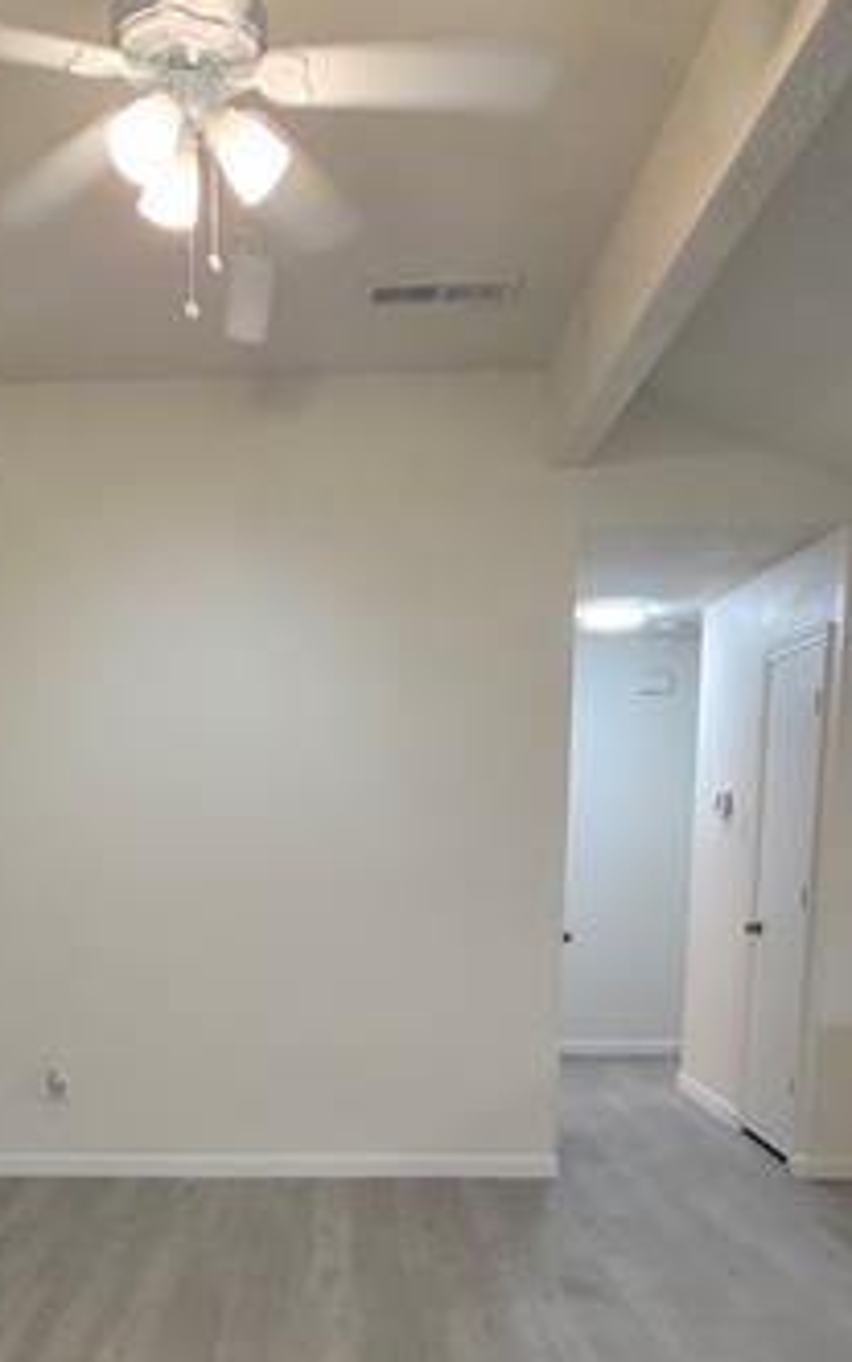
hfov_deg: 38.9
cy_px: 1078
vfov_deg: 55.7
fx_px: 1188
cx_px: 268
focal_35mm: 32
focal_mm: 2.2
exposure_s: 1/60
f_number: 1.9
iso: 100
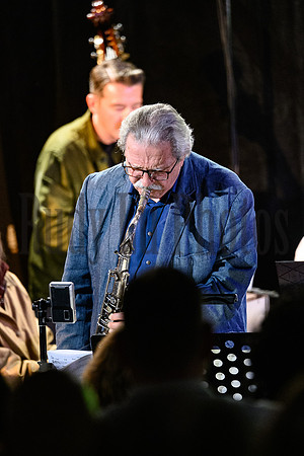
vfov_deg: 6.9
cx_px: 152
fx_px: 3800
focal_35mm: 300
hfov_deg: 4.6
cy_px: 228
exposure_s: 1/200
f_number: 2.8
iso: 5000
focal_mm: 200
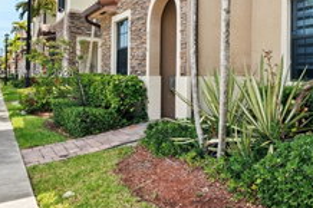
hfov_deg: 50.5
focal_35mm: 33
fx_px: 287
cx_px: 284
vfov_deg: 39.6
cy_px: 75
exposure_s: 1/320
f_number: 8
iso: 200
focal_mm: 10
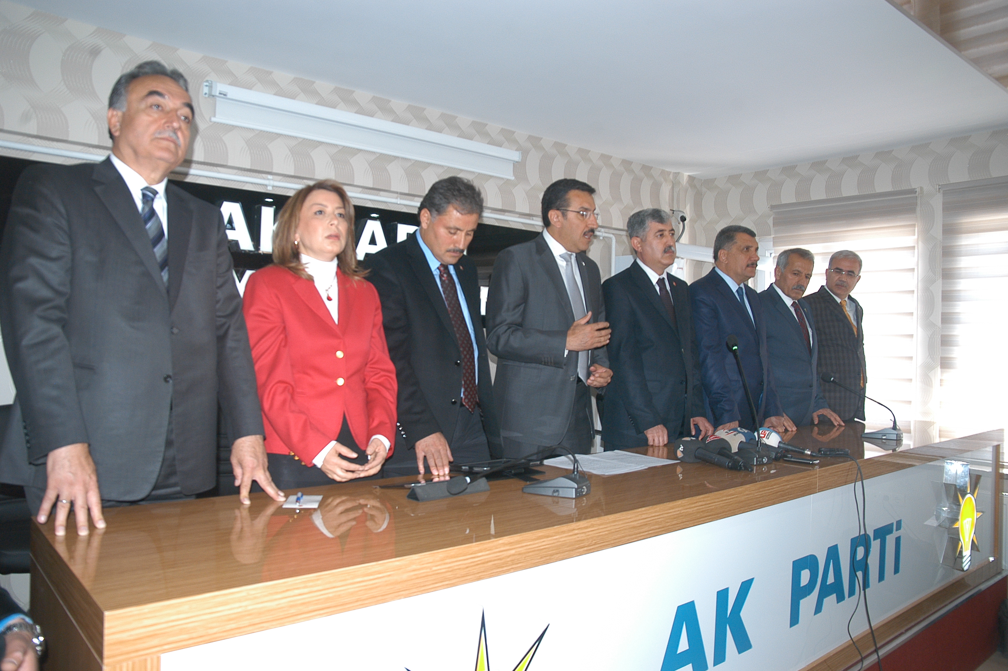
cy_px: 336
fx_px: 713
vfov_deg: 50.3
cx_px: 504
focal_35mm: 26
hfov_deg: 70.5
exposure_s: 1/60
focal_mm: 17
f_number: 4
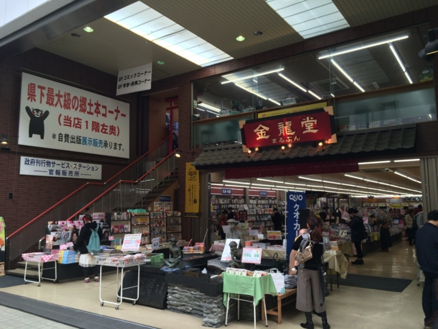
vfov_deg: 48.2
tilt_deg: +6.5
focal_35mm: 29
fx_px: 367
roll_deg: +0.5
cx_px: 219
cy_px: 164
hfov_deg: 61.7
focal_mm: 4.15
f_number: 2.2
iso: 64
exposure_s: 1/120
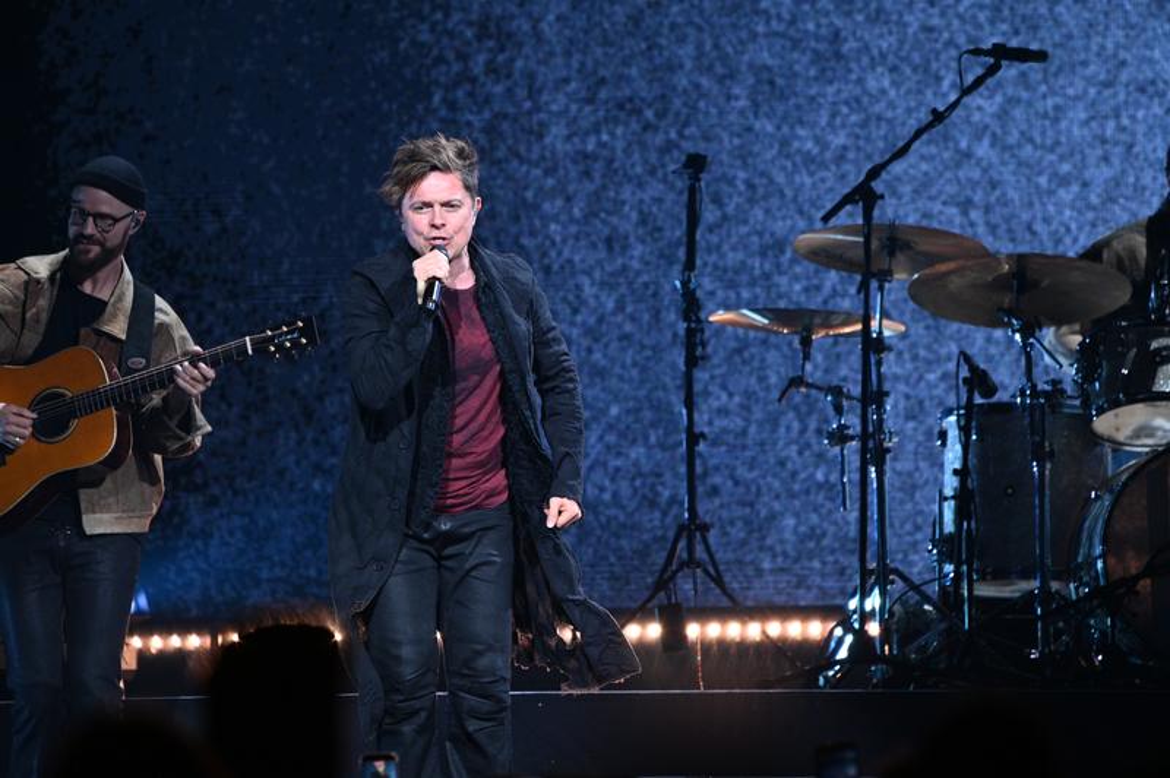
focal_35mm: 600
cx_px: 585
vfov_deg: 2.3
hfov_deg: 3.4
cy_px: 389
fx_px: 19483
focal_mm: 600
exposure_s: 1/400
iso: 4000
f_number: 6.3
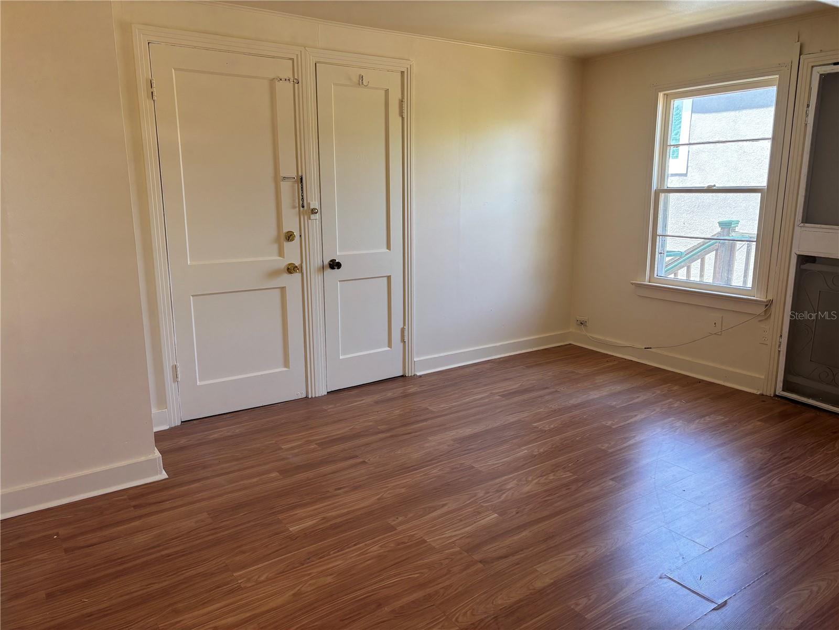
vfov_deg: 53.1
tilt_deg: -10.8
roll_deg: -0.3
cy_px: 315
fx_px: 630
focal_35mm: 26
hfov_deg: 67.3
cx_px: 420
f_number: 1.6
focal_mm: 5.96
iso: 80
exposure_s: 1/120
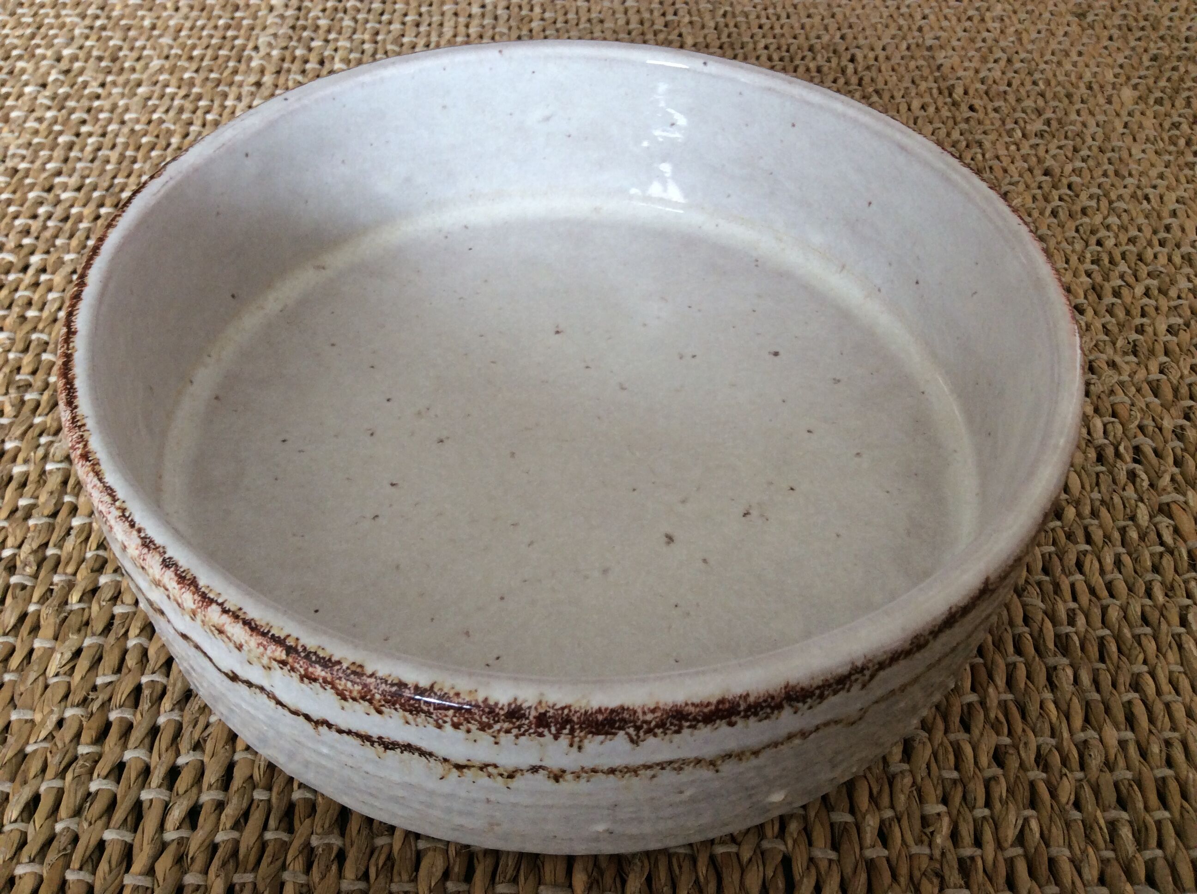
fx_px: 1105
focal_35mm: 32
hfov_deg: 56.9
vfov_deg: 44.1
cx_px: 598
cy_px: 447
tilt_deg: -47.5
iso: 50
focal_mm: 3.3
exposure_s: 1/25
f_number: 2.4
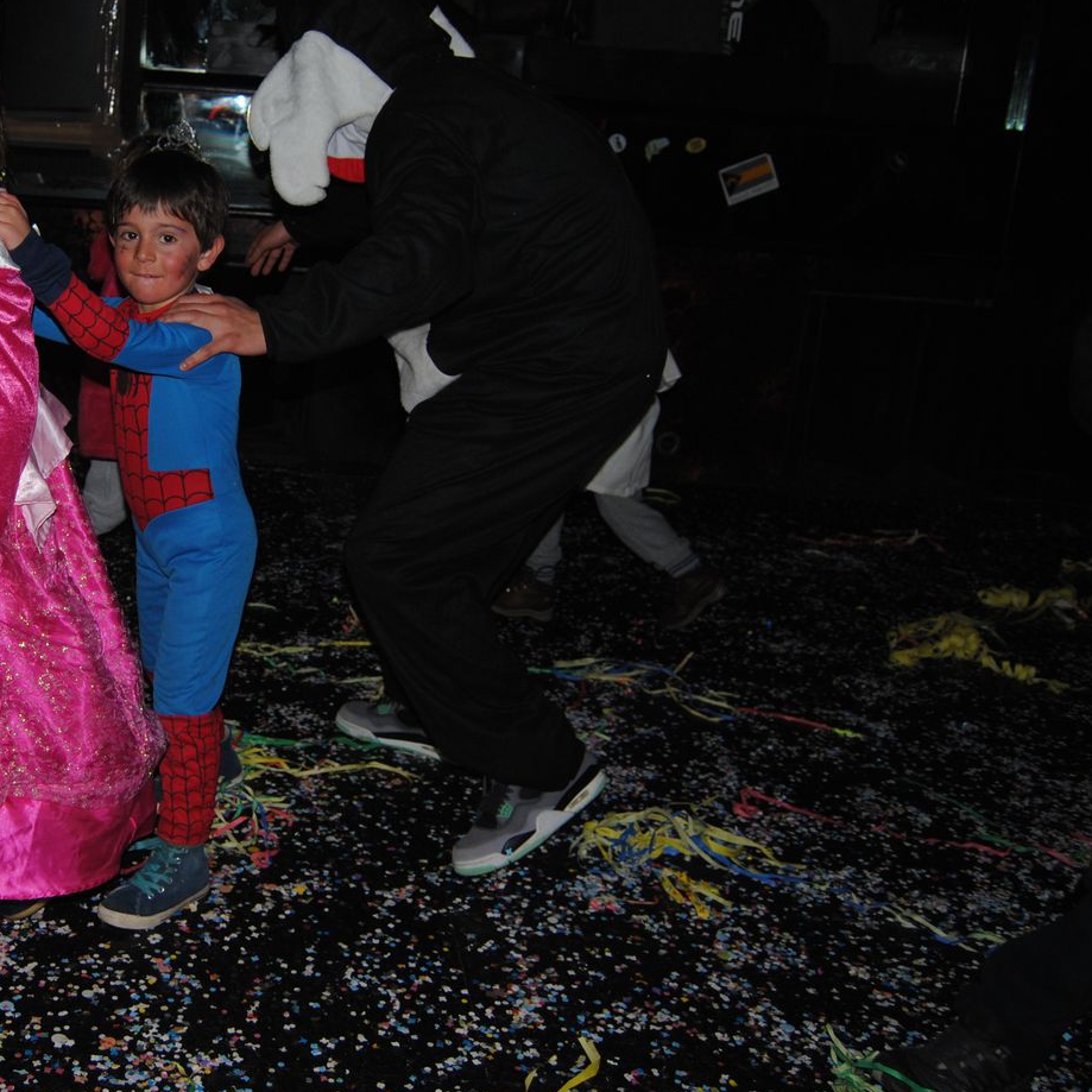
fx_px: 1428
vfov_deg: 41.8
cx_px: 168
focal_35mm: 40
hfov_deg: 39.6
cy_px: 478
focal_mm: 18
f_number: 3.5
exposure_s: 1/60
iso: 200
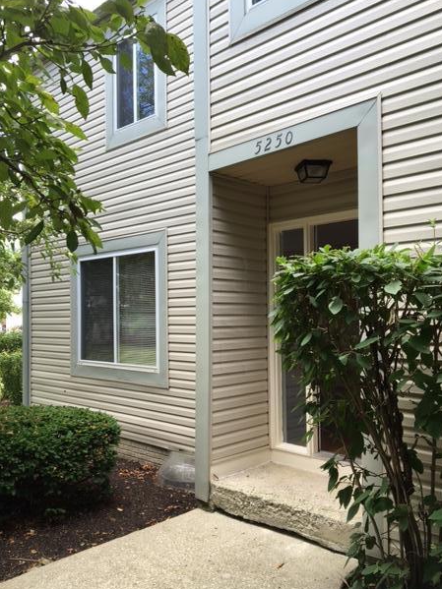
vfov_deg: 58.3
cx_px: 234
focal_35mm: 31
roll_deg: +0.3
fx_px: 528
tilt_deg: +0.6
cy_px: 312
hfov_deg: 45.4
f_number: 2.2
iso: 25
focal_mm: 4.15
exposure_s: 1/130
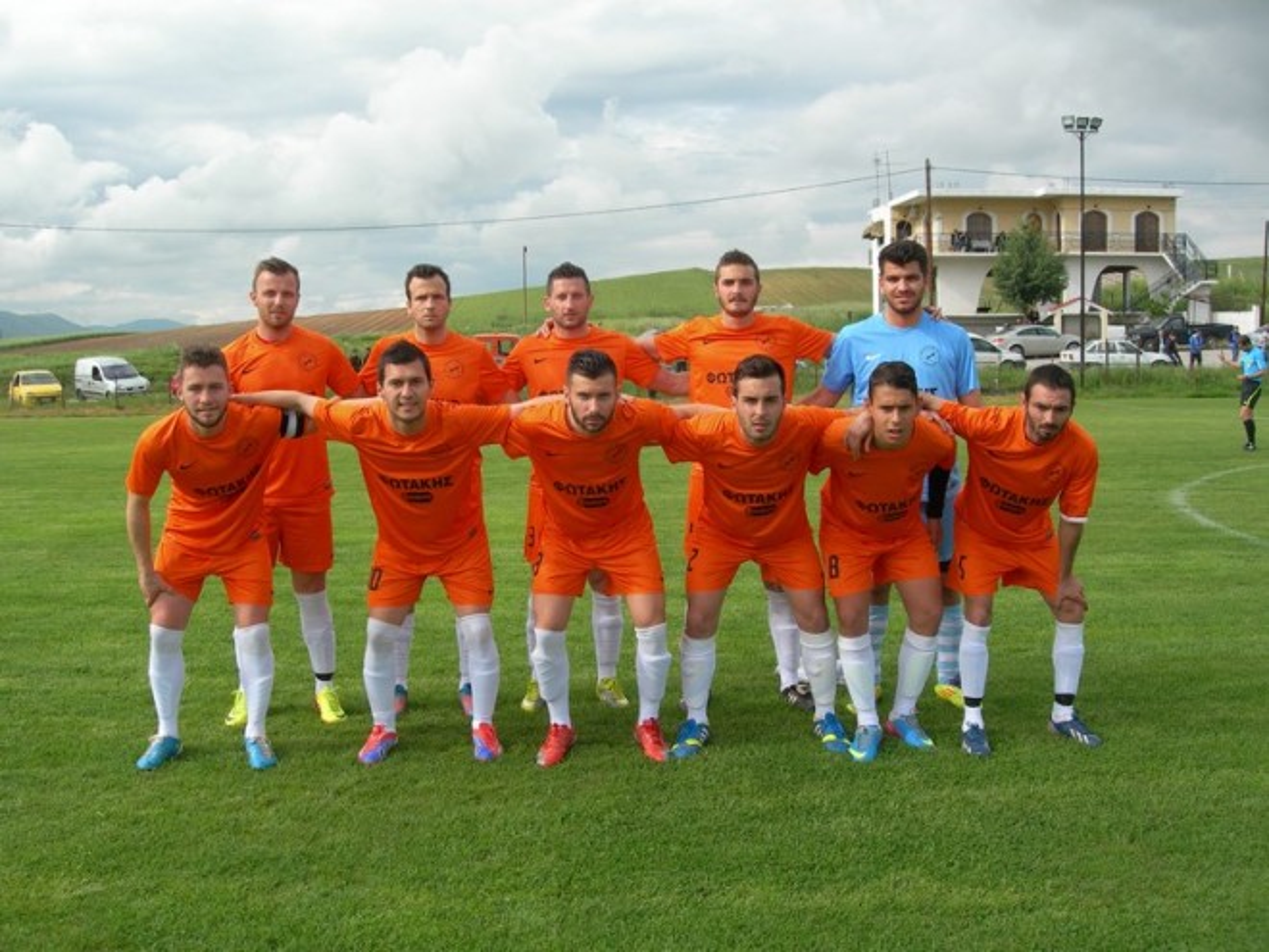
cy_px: 476
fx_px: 1393
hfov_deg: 49.0
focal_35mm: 38
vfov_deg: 37.7
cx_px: 634
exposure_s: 1/347
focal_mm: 7.8
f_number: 4.8
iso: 50
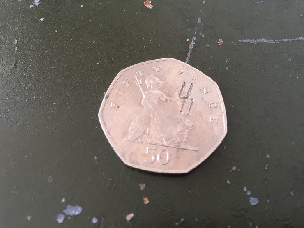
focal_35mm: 32
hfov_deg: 56.8
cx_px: 154
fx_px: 281
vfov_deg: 44.2
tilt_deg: -64.9
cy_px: 112
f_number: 2.2
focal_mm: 4.15
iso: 64
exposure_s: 1/30
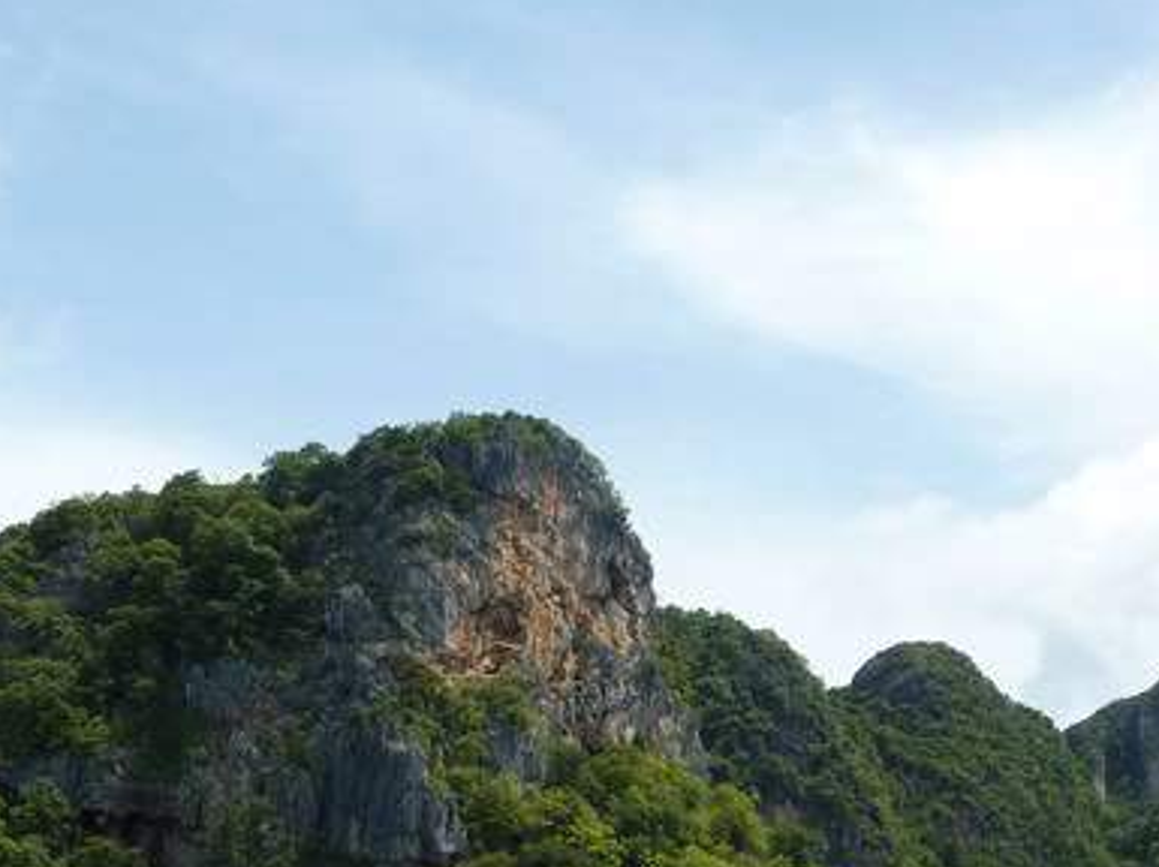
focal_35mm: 52
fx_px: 1739
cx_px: 710
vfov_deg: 27.4
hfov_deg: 36.7
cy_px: 695
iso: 80
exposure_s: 1/400
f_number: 5
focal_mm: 4.1
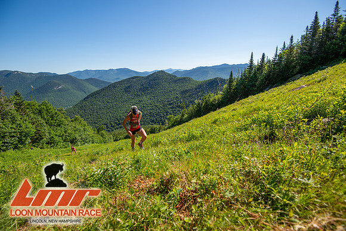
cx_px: 173
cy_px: 116
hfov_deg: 96.8
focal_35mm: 16
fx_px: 154
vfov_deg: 73.7
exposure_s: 1/500
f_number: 5
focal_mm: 16
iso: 100
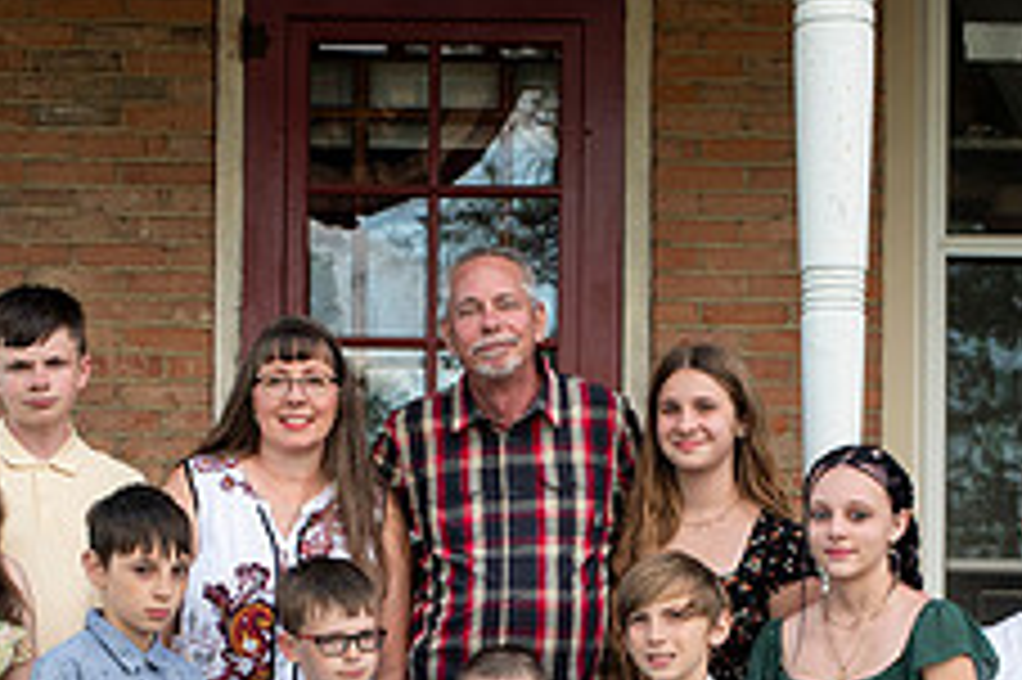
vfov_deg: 11.7
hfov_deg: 17.8
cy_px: 777
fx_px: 3262
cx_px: 392
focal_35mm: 115
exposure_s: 1/125
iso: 320
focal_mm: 45
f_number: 8
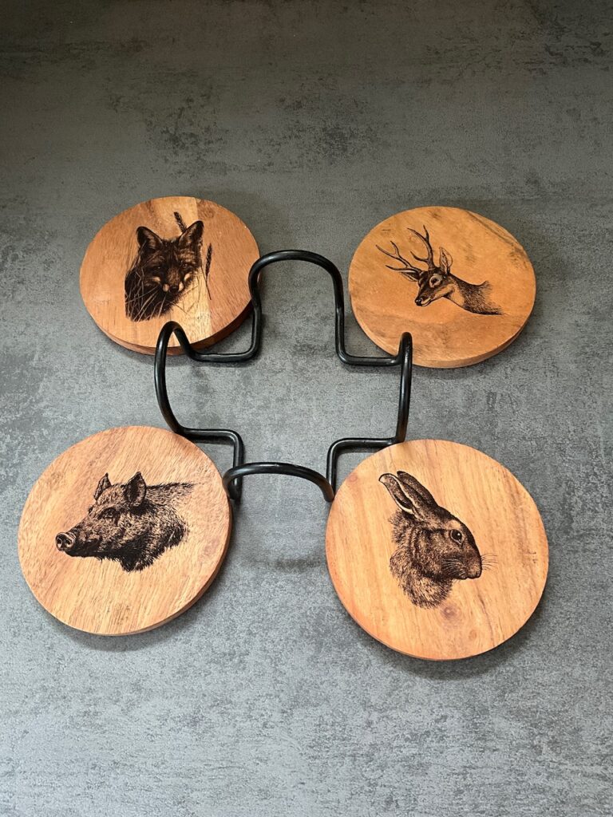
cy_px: 408
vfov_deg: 61.7
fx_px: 685
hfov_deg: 48.2
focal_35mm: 29
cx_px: 306
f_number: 1.8
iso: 125
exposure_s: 1/60
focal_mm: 3
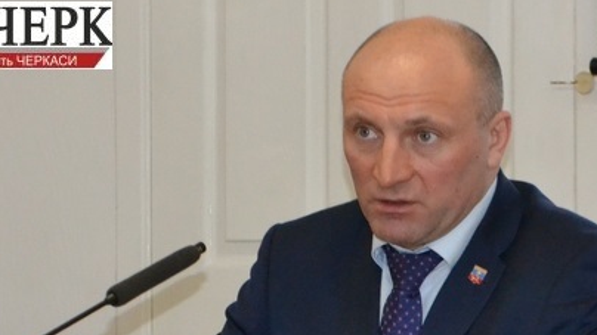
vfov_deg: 8.8
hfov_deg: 15.7
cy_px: 309
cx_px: 282
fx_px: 2165
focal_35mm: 137
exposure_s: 1/60
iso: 2800
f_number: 5.6
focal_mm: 55
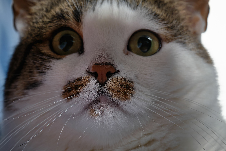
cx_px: 97
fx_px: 2523
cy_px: 75
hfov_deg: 5.1
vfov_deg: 3.4
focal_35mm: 402
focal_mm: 200
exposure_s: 1/50
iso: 200
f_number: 4.8
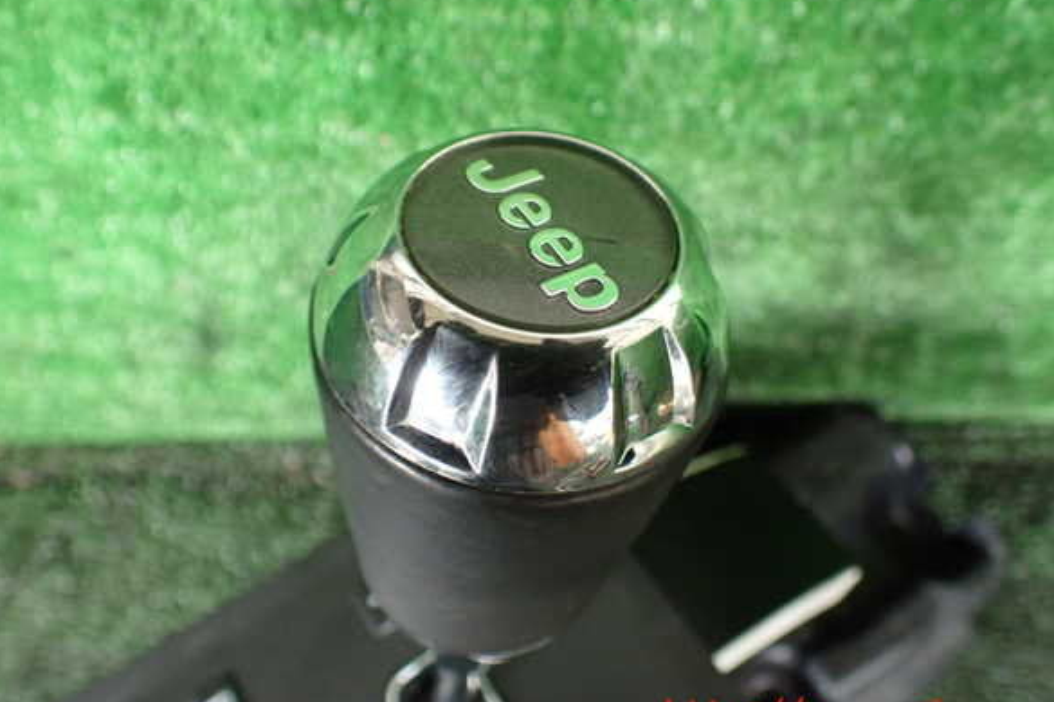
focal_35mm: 32
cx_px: 532
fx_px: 937
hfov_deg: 58.7
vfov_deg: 41.1
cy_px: 335
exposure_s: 1/125
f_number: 2.3
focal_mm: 5.4
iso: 640
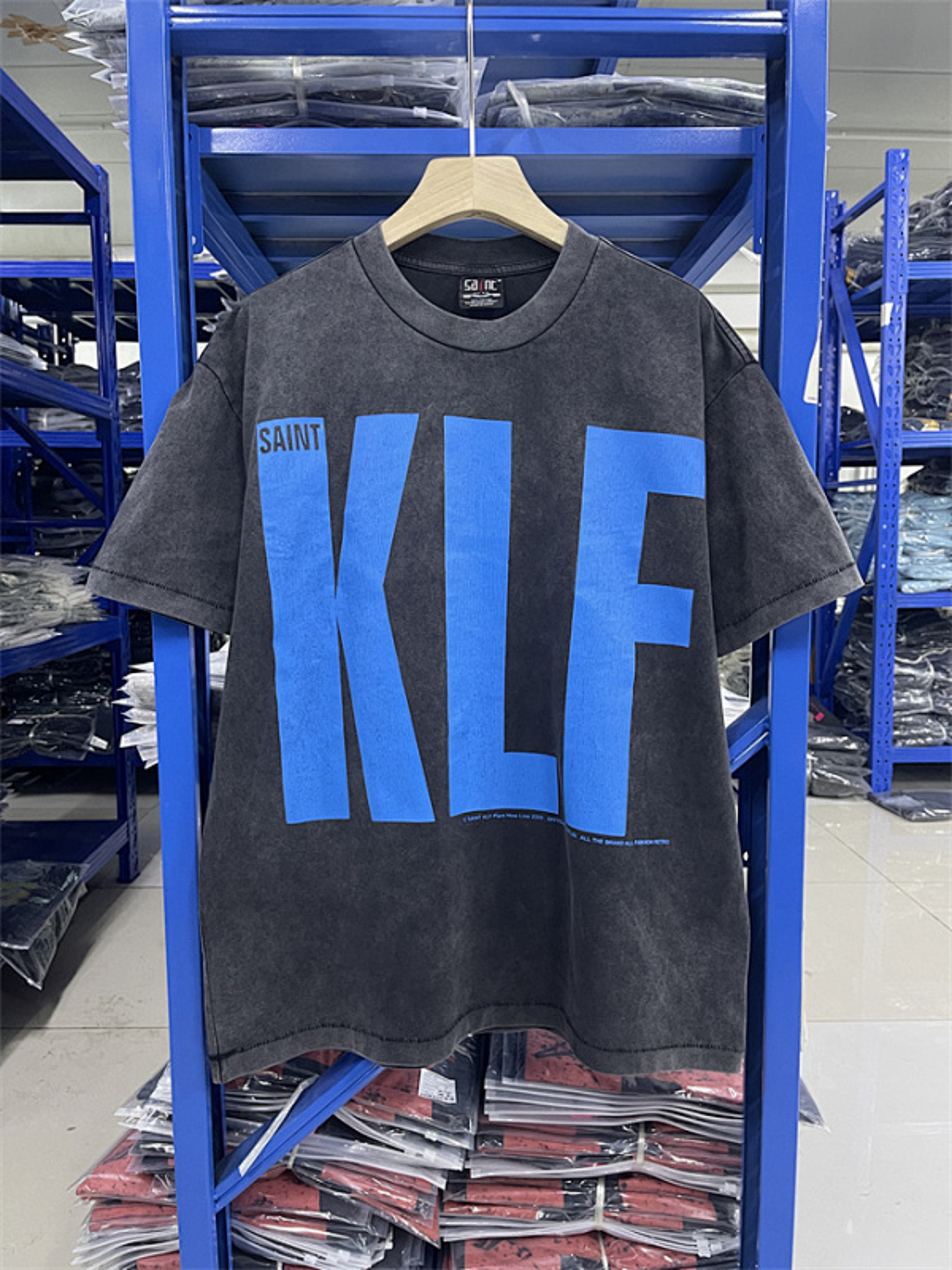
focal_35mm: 25
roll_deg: +0.4
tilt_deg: -6.0
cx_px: 476
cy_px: 635
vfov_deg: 69.4
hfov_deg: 54.9
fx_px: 917
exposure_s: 1/33
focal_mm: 5.1
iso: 500
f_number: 1.6
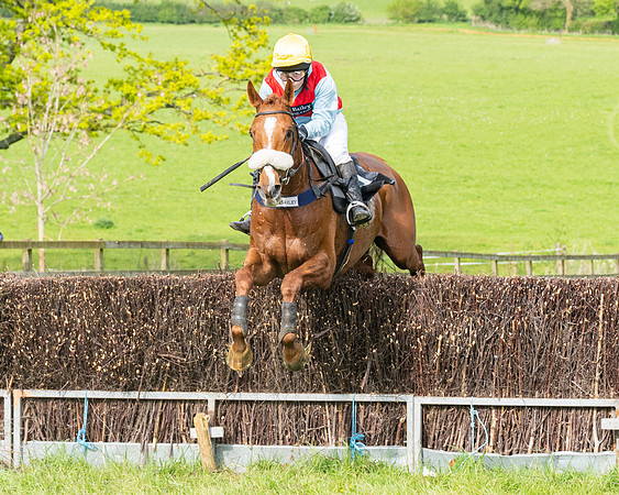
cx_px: 340
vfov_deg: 7.7
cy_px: 232
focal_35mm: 201
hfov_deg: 9.6
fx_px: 3678
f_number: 5.6
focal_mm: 72
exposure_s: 1/1250
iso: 400
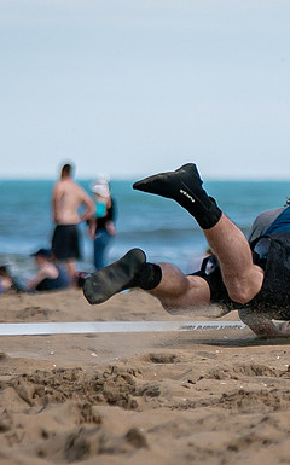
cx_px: 277
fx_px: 6841
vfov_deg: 3.9
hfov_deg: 2.4
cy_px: 256
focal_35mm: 540
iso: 160
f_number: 2.8
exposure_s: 1/3200
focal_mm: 98
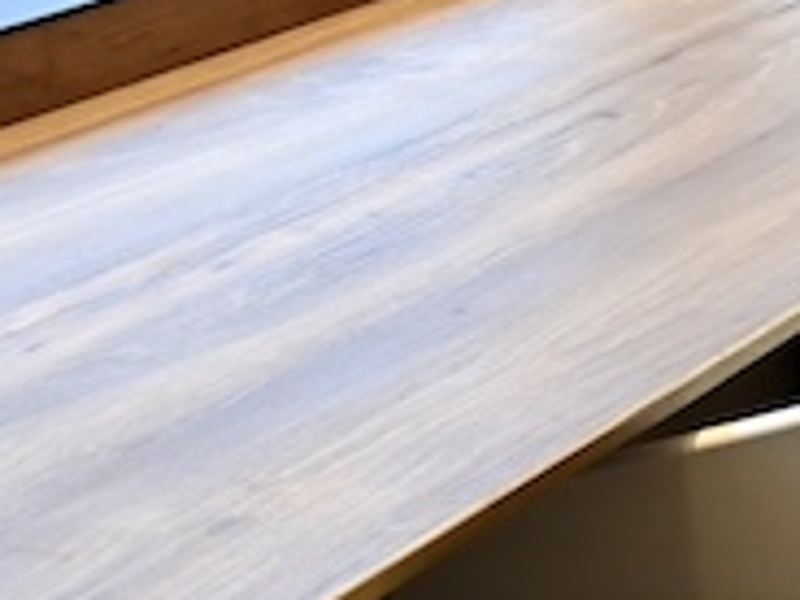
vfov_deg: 8.9
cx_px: 1396
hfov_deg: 11.1
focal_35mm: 167
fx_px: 3859
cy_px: 480
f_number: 7.1
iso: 1250
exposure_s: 1/160
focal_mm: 32
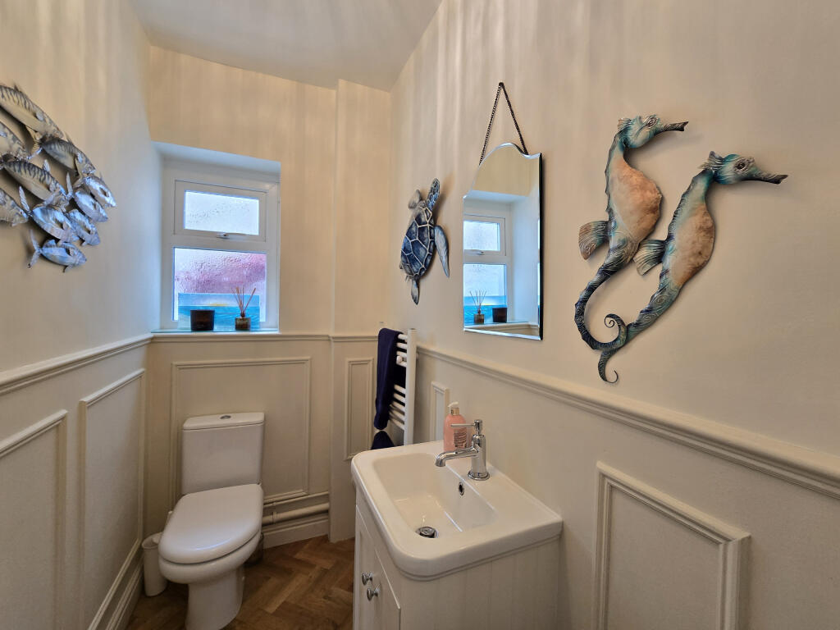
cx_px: 420
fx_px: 315
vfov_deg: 89.9
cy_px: 315
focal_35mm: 13
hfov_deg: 106.2
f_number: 2.2
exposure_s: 1/50
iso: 160
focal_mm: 2.2
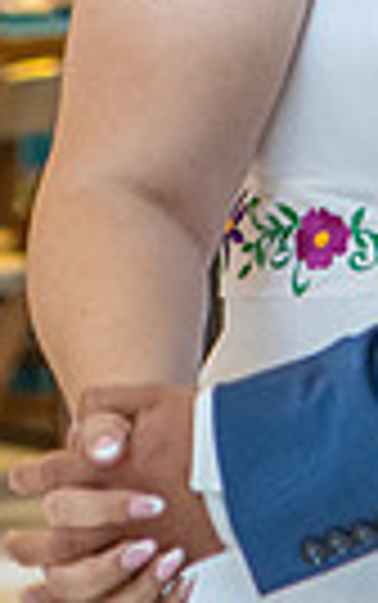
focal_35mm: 405
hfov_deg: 3.2
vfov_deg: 5.1
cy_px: -468
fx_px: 6661
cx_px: 554
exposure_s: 1/80
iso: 1250
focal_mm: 70
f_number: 3.2
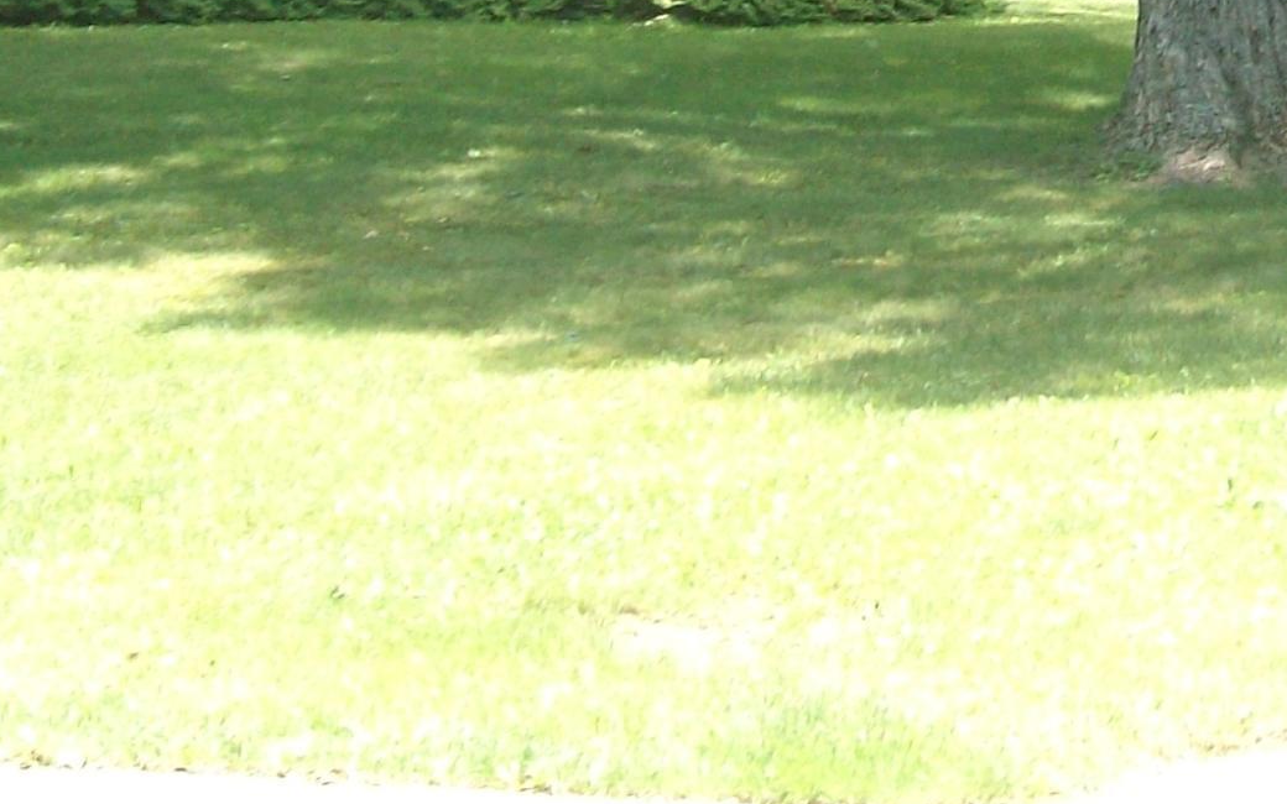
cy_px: -345
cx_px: 1431
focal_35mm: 107
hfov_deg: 18.7
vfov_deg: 11.8
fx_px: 3753
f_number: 2.8
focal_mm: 5.8
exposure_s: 1/141
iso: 80
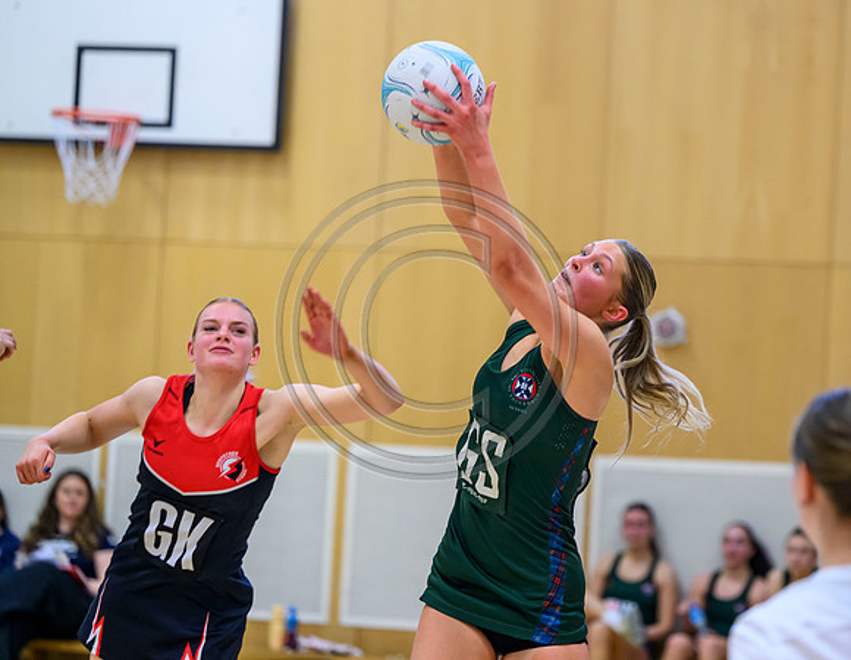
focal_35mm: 152
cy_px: 296
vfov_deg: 9.9
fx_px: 3796
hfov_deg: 12.8
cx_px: 547
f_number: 3.2
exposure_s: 1/800
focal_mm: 125
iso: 4000
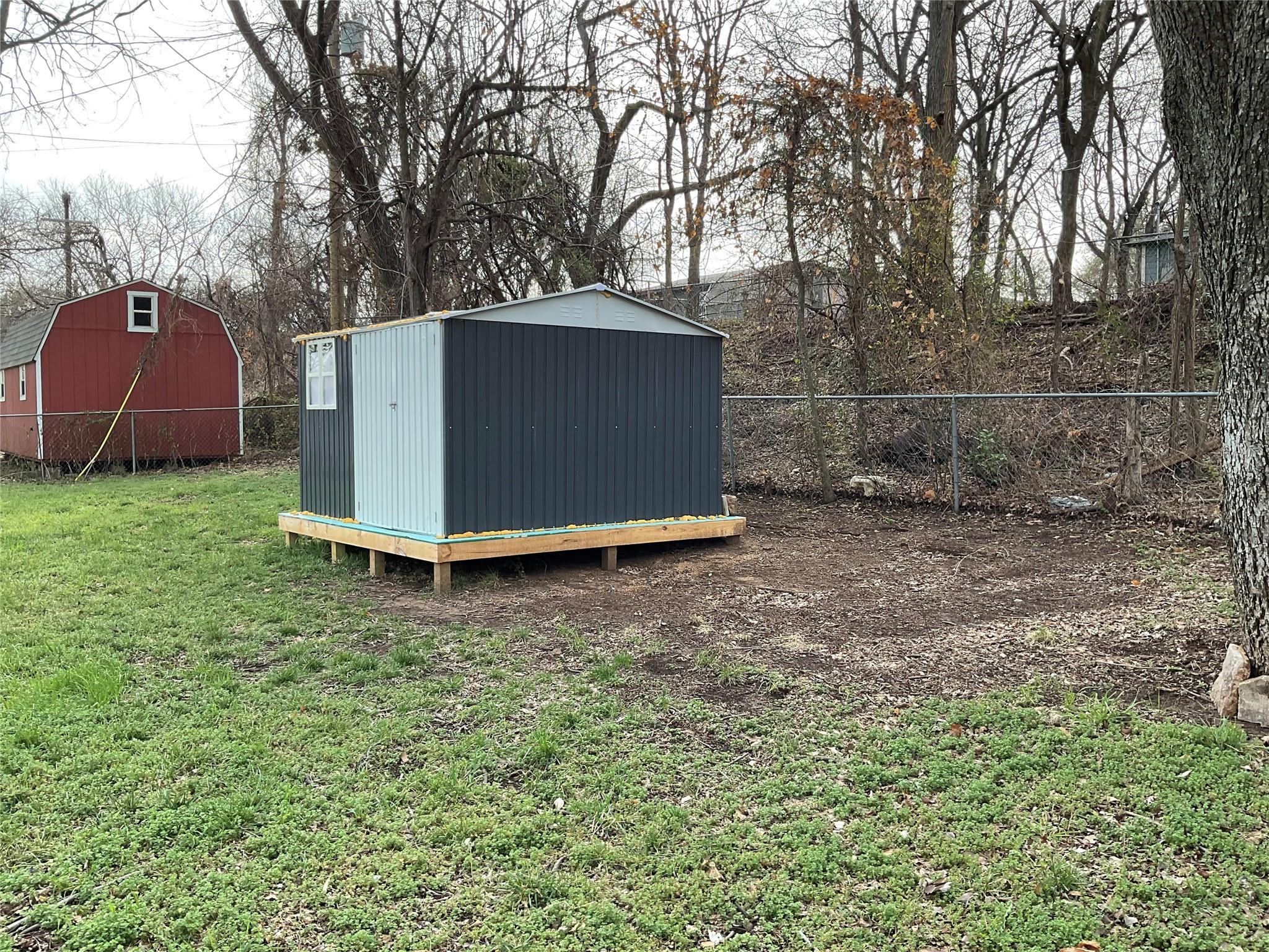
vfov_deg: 48.2
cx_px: 634
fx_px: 1063
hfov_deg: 61.7
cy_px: 476
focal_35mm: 29
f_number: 1.8
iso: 16
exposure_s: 1/365
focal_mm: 3
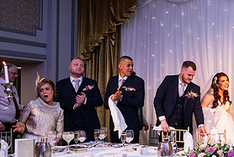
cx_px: 227
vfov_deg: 27.0
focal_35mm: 50
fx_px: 325
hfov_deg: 36.1
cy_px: 99
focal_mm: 24
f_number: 3.5
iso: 800
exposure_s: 1/160
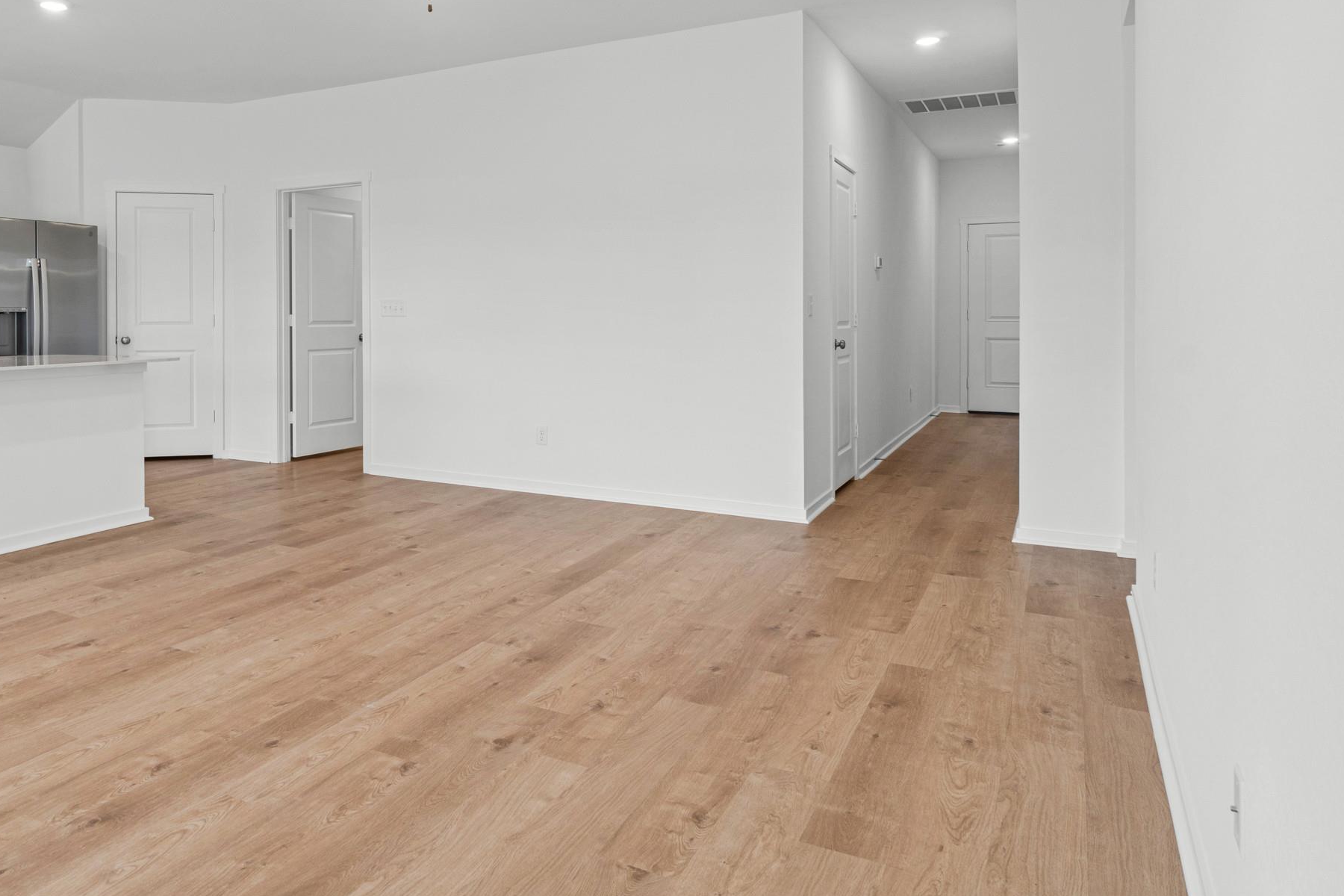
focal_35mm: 25
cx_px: 482
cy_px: 320
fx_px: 933
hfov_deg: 70.0
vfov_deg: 50.6
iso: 250
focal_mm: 12
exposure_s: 1/6
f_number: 9
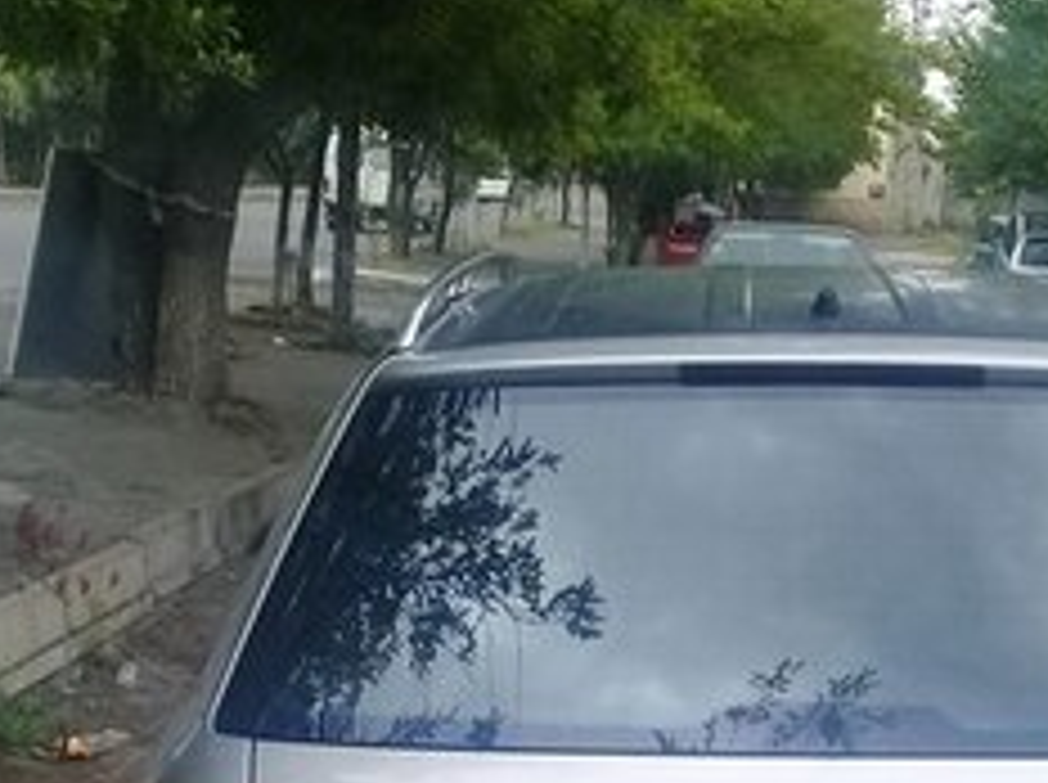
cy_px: 1010
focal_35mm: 88
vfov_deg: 15.9
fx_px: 2660
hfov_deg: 22.2
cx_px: 711
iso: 64
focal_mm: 3.3
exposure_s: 1/300
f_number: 2.2
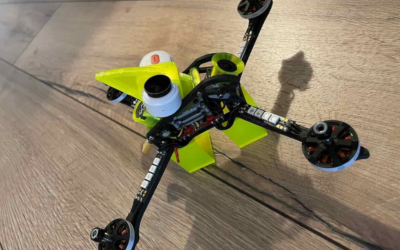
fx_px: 305
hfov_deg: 66.5
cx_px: 200
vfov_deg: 44.5
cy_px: 113
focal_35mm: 28
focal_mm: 4.2
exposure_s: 1/33
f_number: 1.6
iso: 500
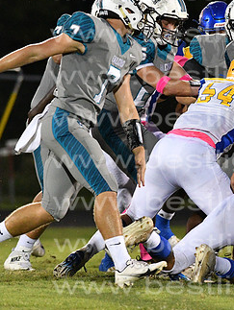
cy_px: 141
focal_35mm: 776
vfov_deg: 2.6
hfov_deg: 1.9
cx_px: 272
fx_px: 6980
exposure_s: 1/800
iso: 8000
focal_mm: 300
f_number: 4.5
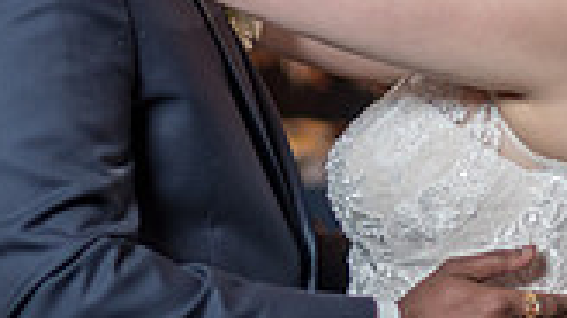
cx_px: 401
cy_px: -33
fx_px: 1953
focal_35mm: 130
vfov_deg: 9.2
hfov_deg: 16.5
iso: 200
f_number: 1.4
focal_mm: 35
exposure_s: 1/200
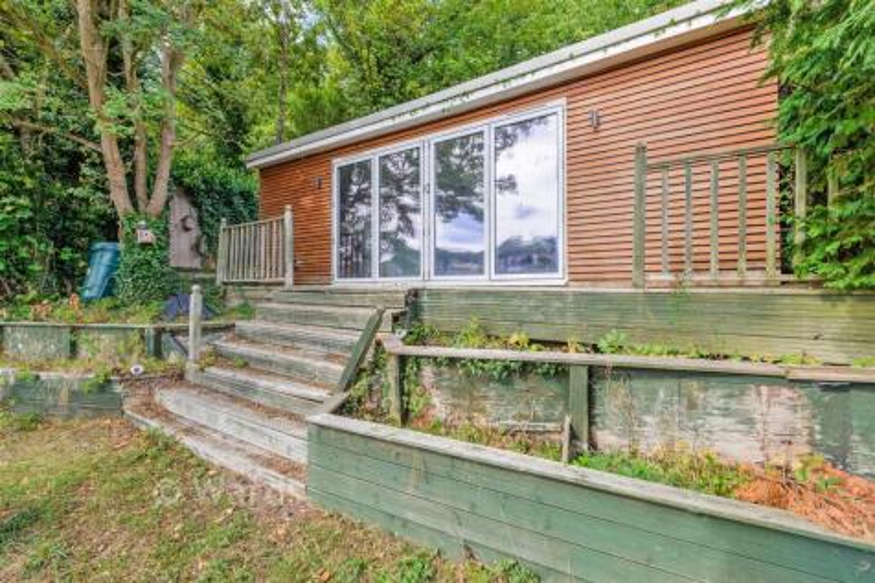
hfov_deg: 104.3
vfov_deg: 81.2
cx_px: 438
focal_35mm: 14
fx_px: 340
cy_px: 292
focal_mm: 14
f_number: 8
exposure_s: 1/100
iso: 100
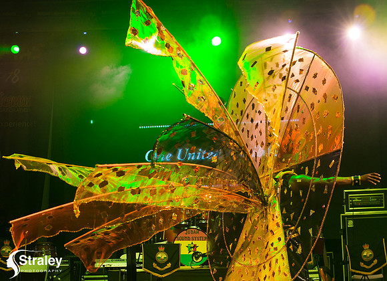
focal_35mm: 99
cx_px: 249
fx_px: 1090
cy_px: 170
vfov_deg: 14.6
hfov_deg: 20.1
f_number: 5.6
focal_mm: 70
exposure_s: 1/320
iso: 2000
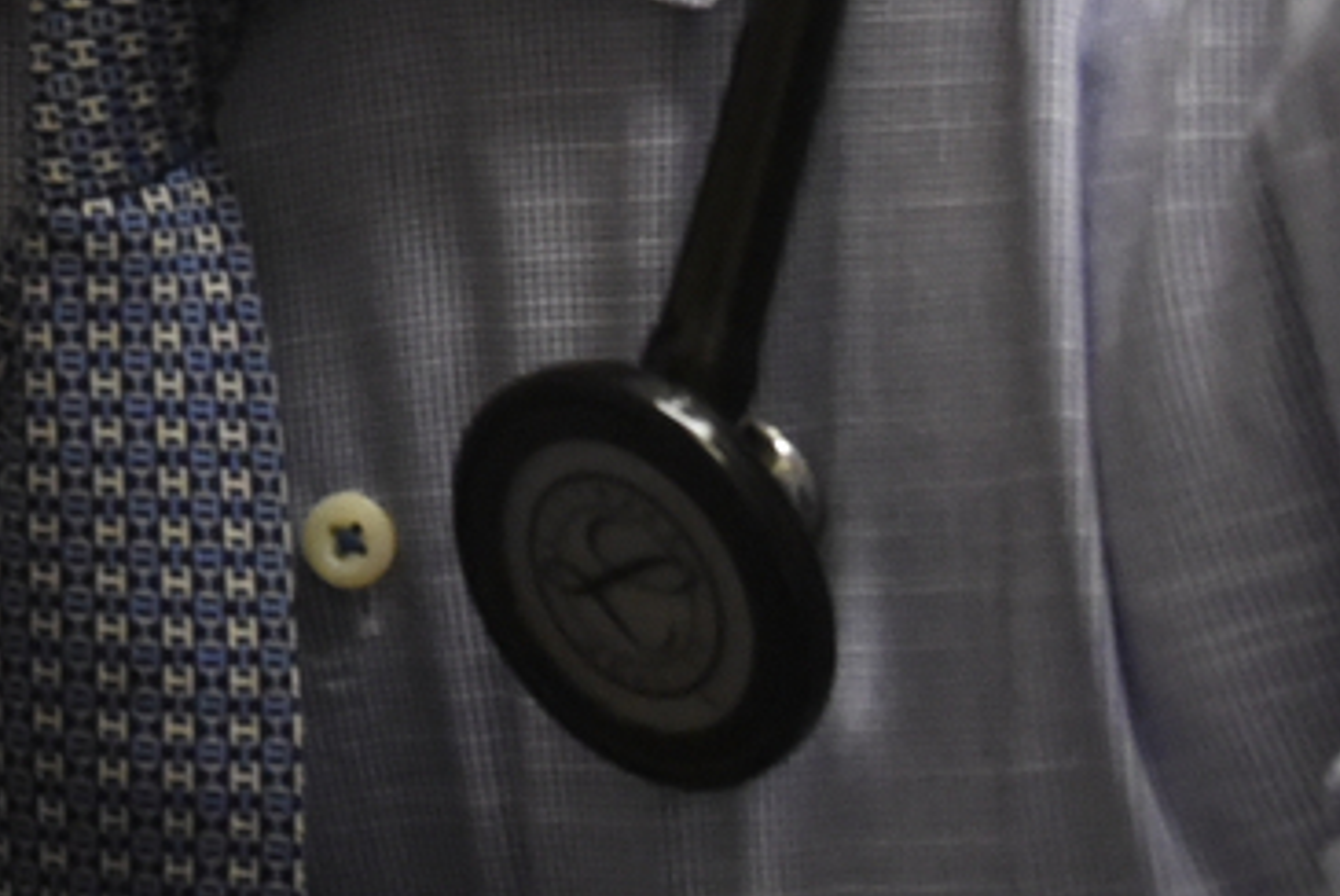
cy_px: -566
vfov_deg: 5.2
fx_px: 9797
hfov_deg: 7.5
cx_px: -1325
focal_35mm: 263
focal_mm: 40
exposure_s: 1/200
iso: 3200
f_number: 5.6
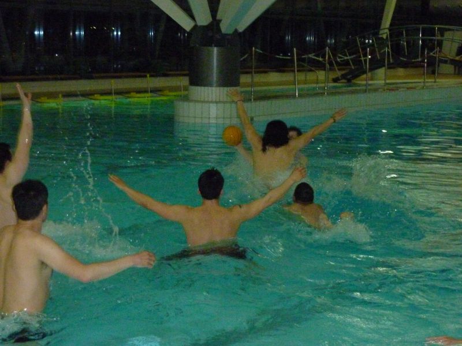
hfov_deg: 27.0
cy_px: 173
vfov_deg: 20.4
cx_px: 231
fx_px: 961
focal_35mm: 72
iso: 1000
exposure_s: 1/60
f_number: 4.1
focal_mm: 11.9
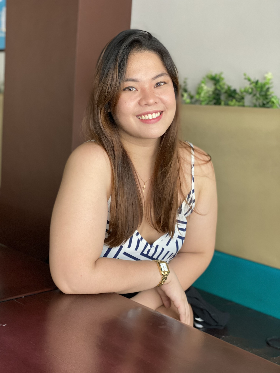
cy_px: 186
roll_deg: +3.2
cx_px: 140
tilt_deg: -5.8
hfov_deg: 28.0
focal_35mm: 52
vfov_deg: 36.8
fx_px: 561
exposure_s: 1/122
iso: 160
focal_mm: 6
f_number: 2
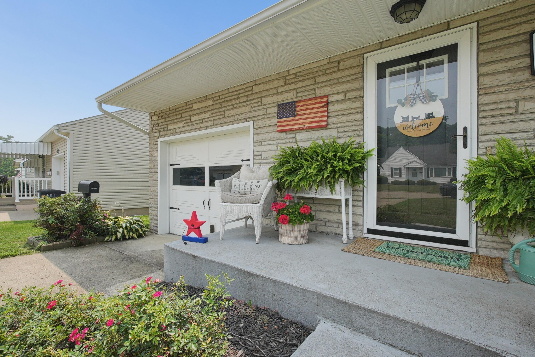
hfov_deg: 96.7
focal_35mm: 16
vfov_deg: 73.8
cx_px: 268
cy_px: 178
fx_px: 238
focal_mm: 11
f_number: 7.1
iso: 640
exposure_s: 1/1250
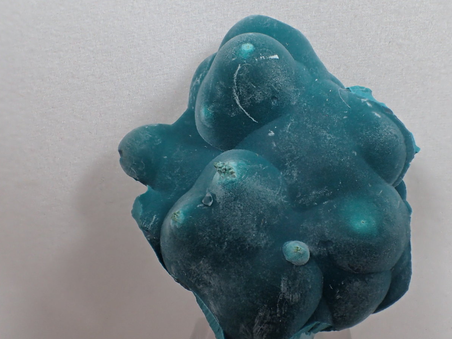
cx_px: 266
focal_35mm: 40
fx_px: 522
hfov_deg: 46.6
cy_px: 178
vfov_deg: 36.0
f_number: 3.2
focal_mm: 5.5
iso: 160
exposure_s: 1/125
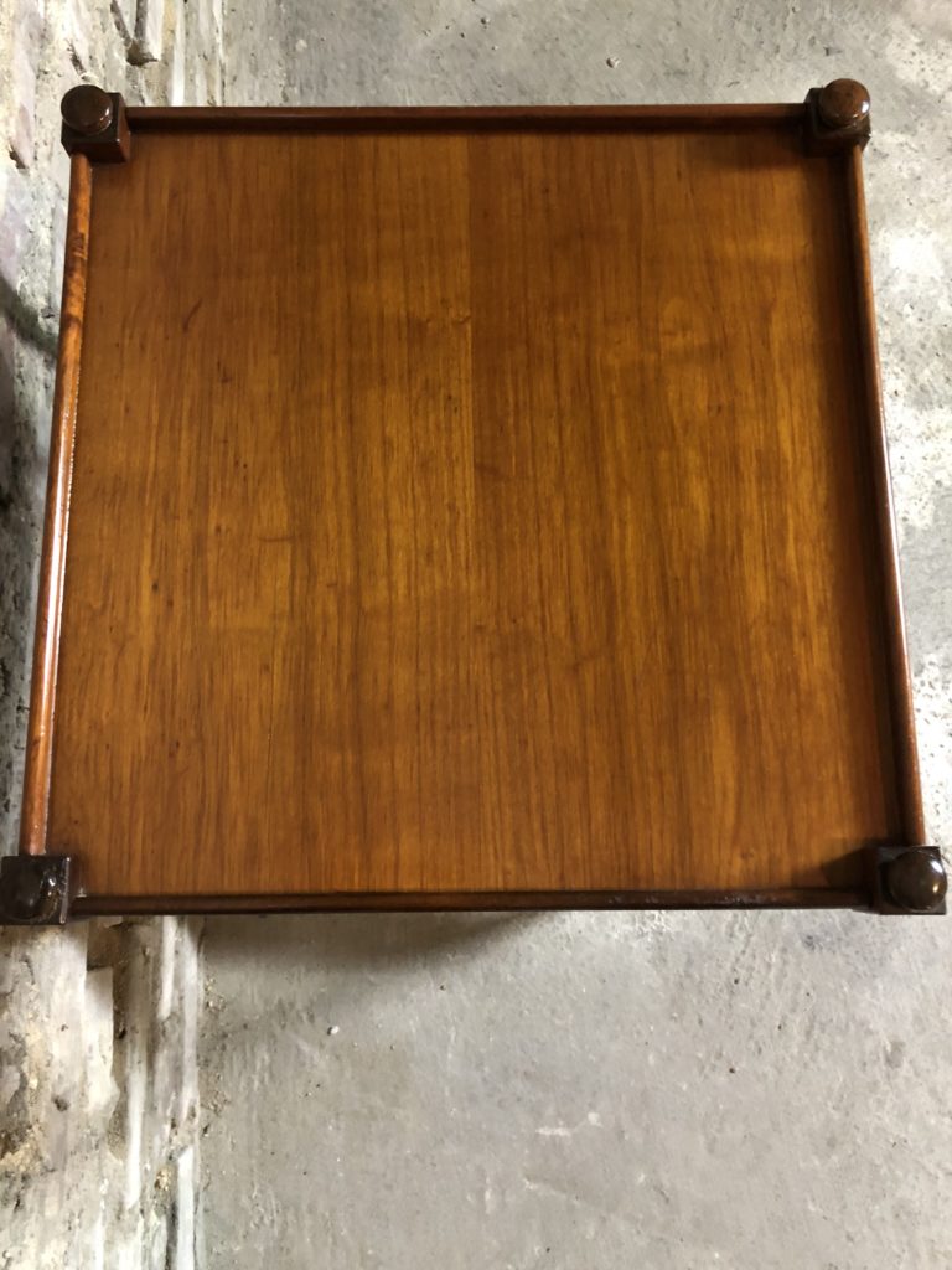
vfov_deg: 63.4
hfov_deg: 49.7
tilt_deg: -77.2
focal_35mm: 28
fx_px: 1027
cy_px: 635
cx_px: 476
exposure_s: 1/4
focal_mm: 4
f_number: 1.8
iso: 100
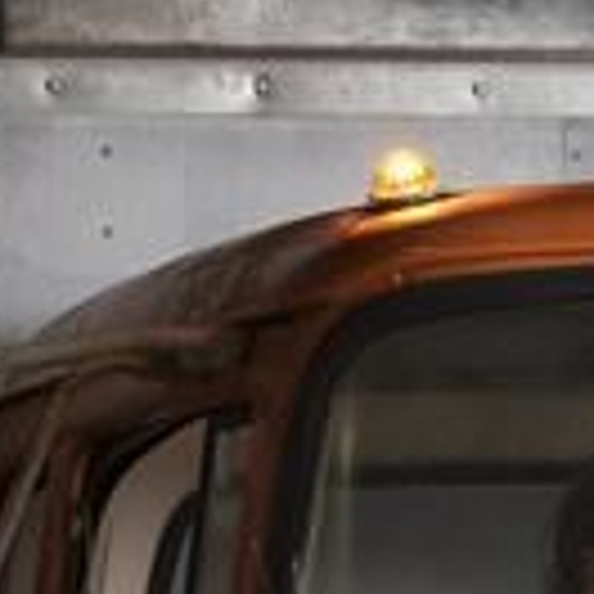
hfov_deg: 3.6
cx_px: 1395
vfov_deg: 3.6
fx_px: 9416
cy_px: 853
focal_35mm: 485
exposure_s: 1/40
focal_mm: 77.3
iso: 2000
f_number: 3.6
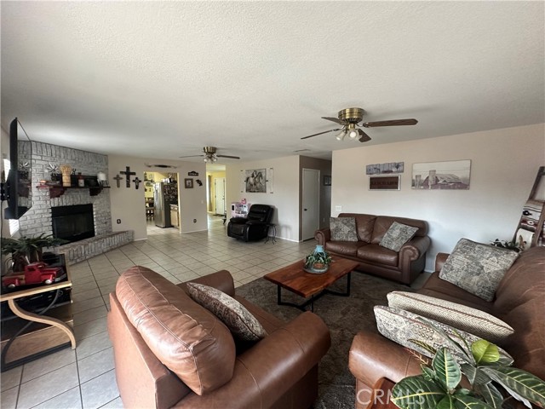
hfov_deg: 102.1
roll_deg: -0.2
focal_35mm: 14
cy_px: 204
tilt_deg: -2.0
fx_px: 220
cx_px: 272
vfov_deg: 85.7
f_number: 2.2
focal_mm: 2.22
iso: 250
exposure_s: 1/60
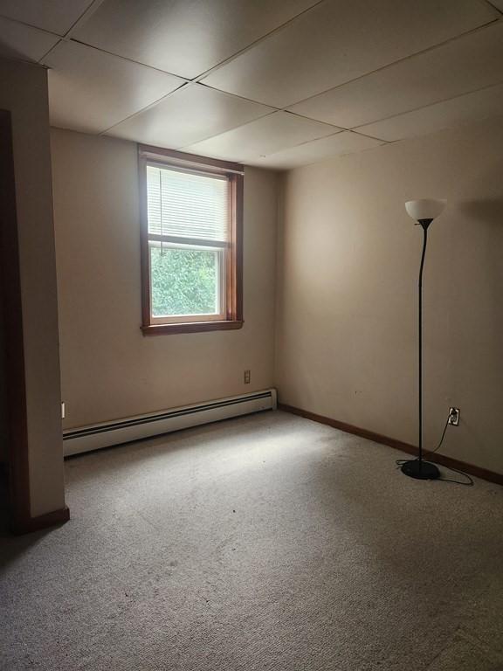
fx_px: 446
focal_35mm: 23
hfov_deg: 58.9
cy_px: 336
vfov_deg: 73.9
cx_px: 252
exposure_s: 1/120
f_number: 1.8
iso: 320
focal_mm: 5.4
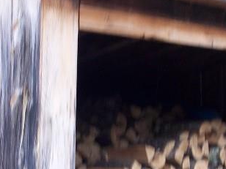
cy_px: 170
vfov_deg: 12.9
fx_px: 738
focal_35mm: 113
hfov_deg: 17.4
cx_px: 122
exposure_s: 1/81.6
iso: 64
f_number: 2.8
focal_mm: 5.7
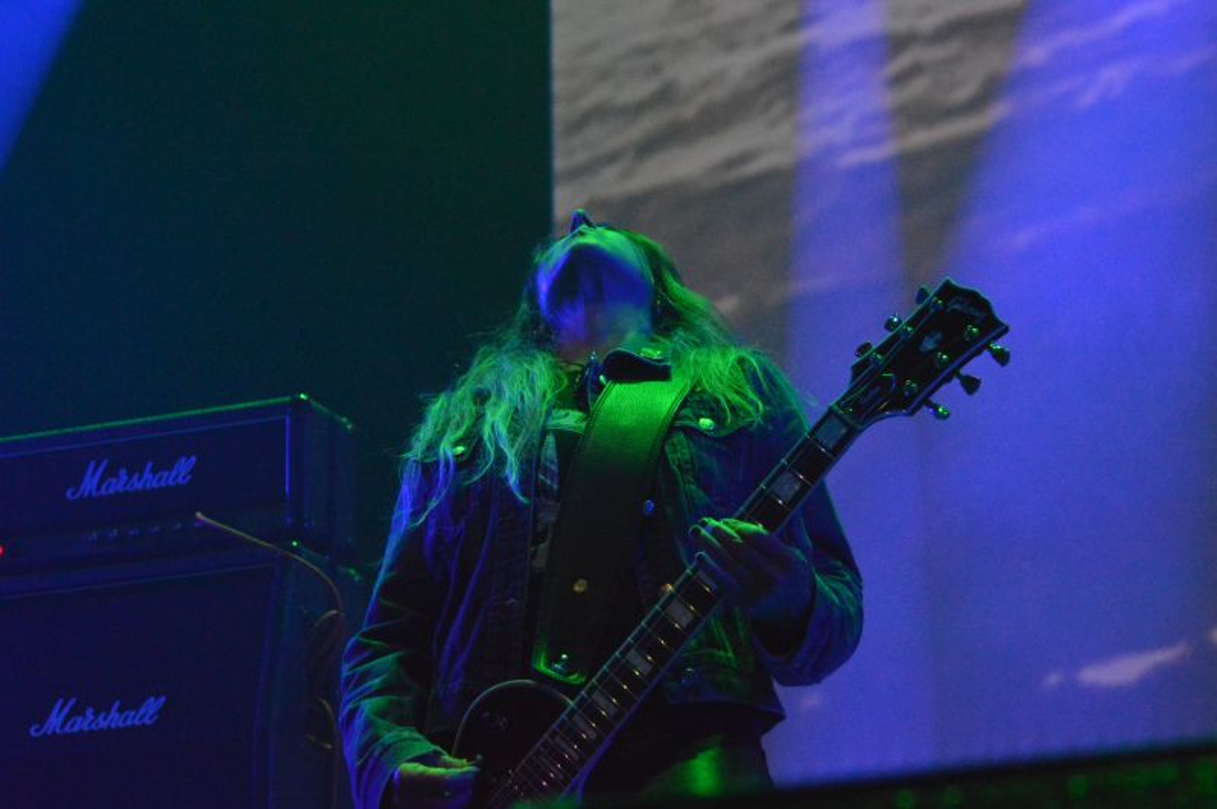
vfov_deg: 15.7
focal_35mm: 87
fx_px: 2939
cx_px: 608
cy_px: 404
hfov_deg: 23.4
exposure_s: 1/500
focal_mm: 58
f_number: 5
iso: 6400
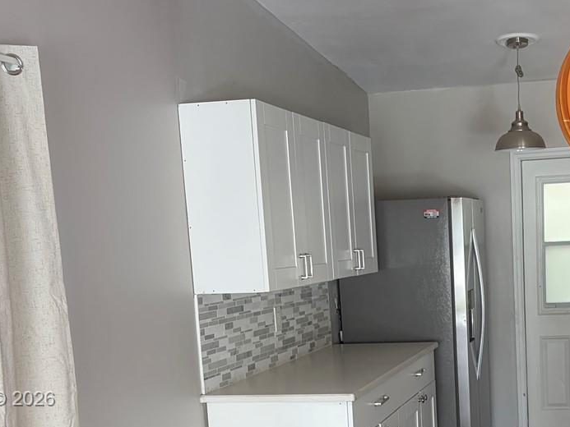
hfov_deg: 31.3
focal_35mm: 60
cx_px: 456
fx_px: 988
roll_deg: +2.7
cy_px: 400
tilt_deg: -10.5
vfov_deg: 23.6
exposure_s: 1/122
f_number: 1.6
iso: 80
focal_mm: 5.96
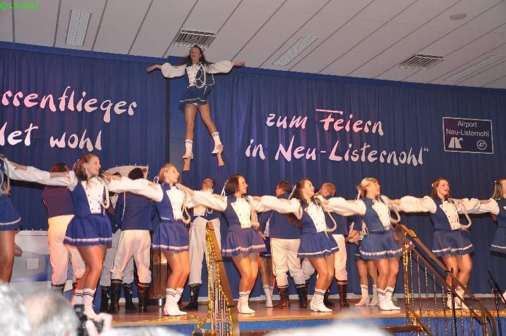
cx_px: 253
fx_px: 674
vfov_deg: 28.0
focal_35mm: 48
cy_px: 168
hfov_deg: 41.2
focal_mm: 32
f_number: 5
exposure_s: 1/60
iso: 400
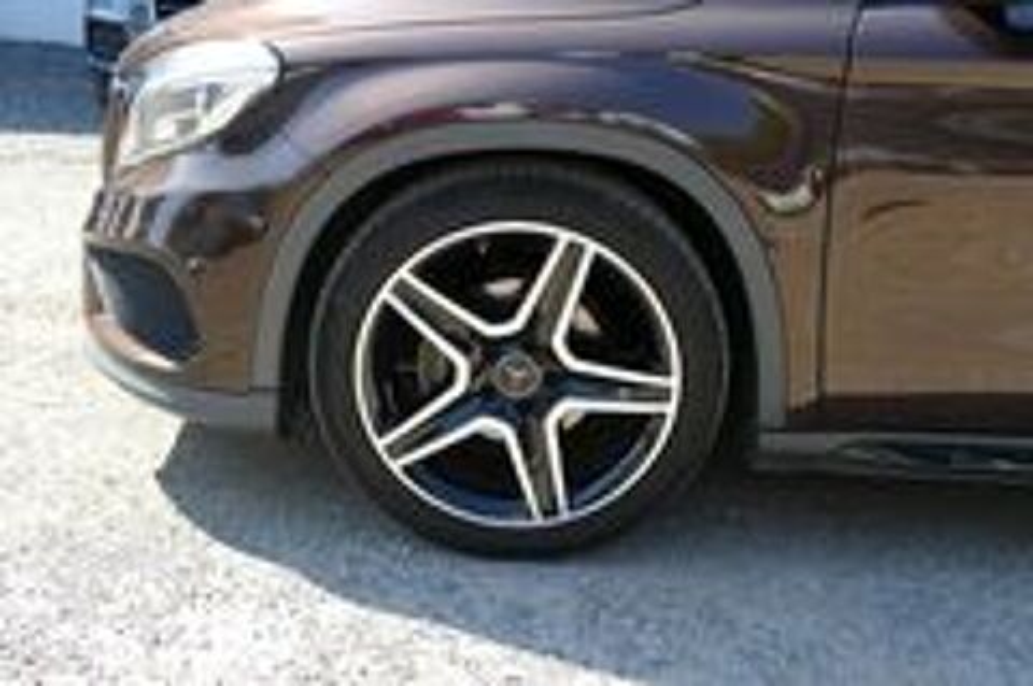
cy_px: 343
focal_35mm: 38
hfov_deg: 50.7
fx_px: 1089
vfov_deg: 35.0
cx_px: 516
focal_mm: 13.97
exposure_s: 1/400
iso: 125
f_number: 3.1
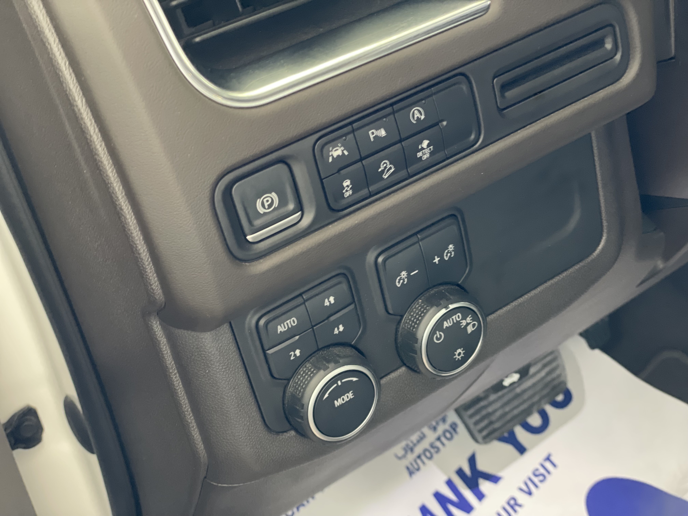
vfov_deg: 28.0
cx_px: 344
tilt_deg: -33.2
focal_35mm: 52
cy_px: 258
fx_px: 1034
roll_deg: +12.7
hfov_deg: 36.8
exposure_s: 1/27
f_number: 2
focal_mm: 6
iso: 500
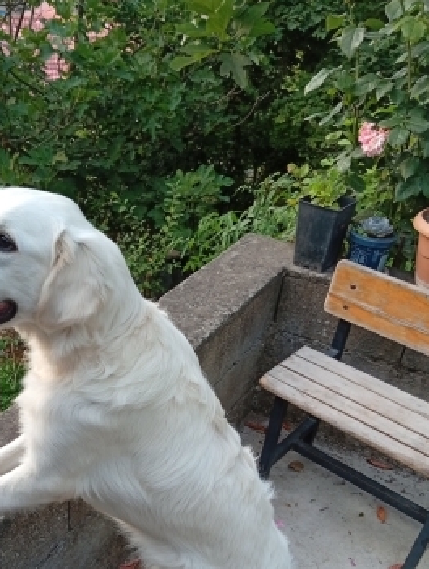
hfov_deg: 38.2
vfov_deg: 48.7
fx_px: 609
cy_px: 404
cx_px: 132
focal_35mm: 37
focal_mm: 3.96
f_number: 1.8
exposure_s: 1/50
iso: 160
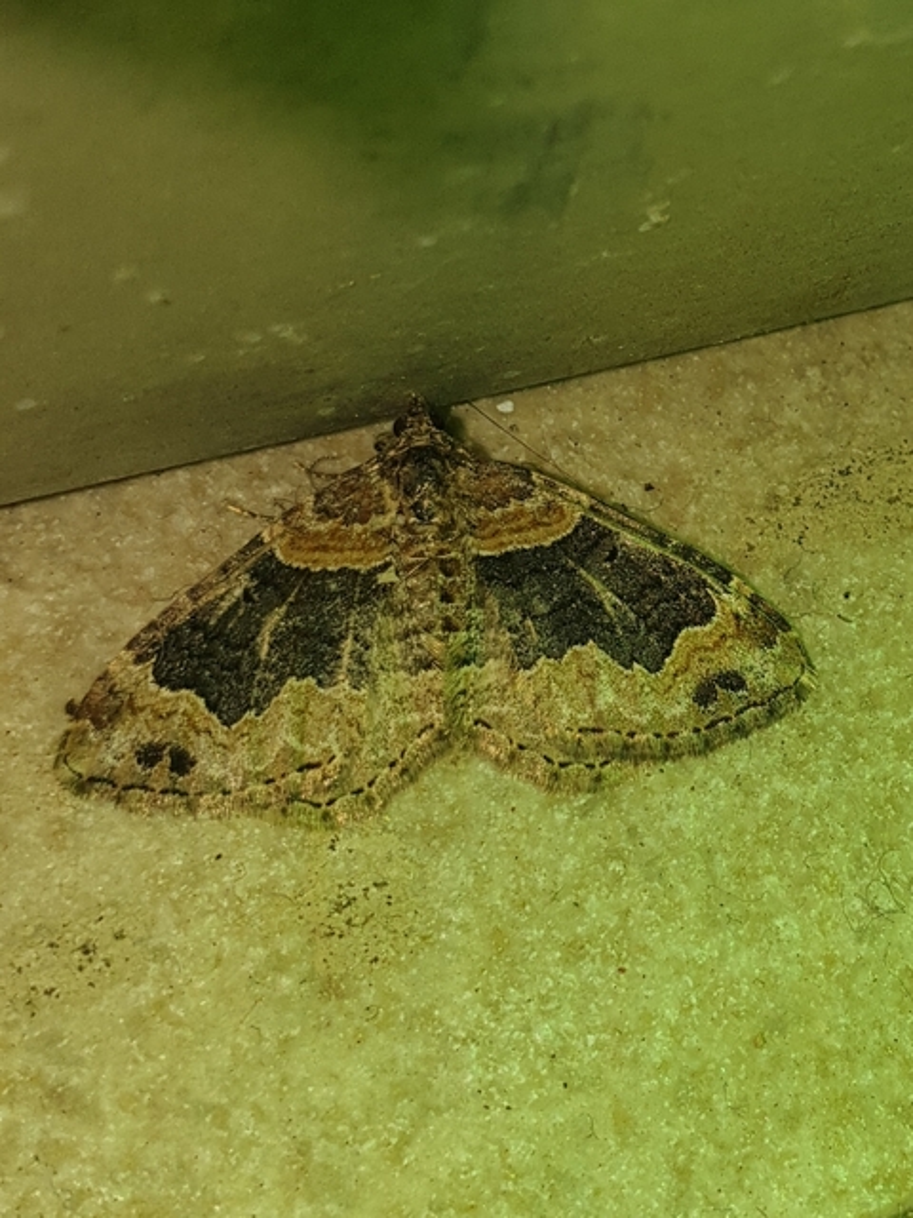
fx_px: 914
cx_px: 456
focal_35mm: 26
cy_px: 609
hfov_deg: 53.1
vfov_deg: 67.3
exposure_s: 1/2273
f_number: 2.4
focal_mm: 4.3
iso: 50
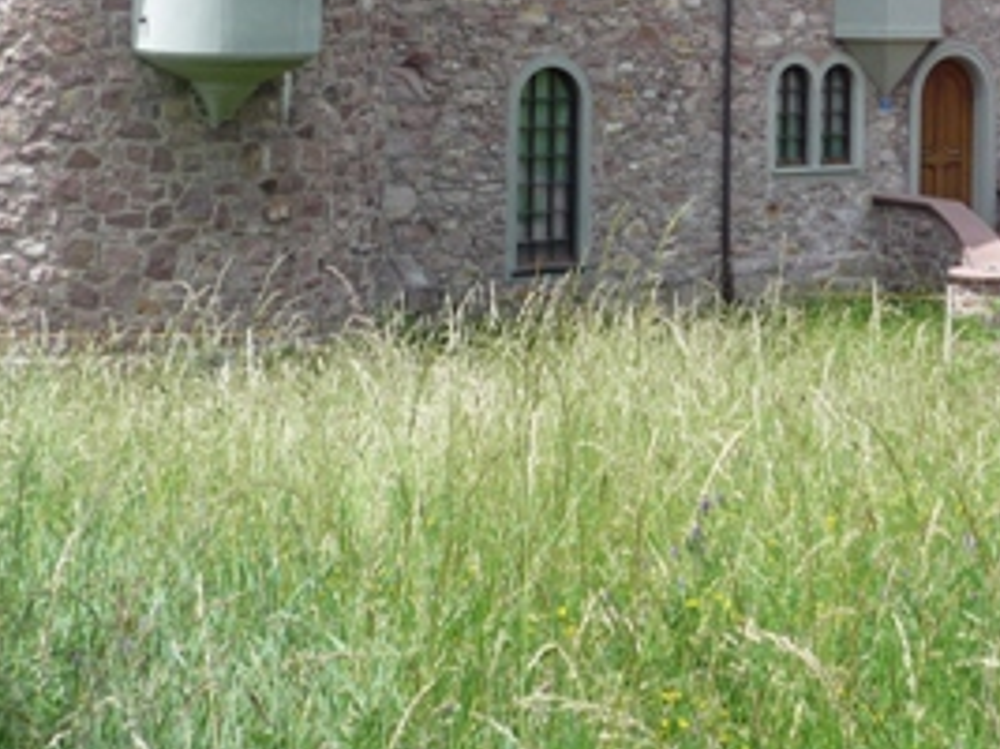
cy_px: -105
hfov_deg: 26.9
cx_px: 640
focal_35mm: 72
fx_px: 2079
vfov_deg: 19.4
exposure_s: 1/640
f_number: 3.4
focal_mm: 5.3
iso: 100
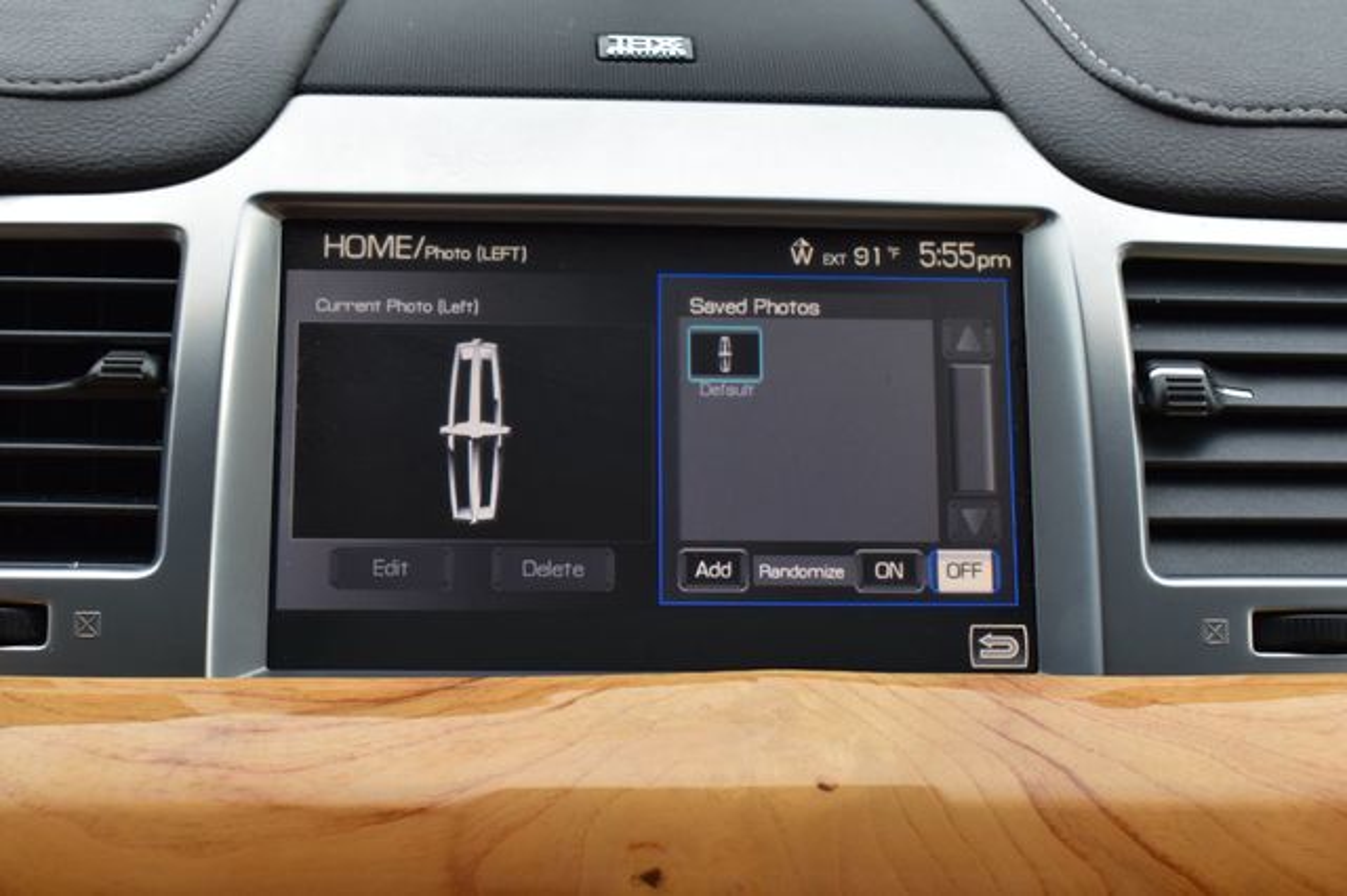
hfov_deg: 35.1
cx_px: 674
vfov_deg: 23.8
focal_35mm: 57
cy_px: 448
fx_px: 2132
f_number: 8
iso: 400
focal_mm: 38
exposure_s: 1/60
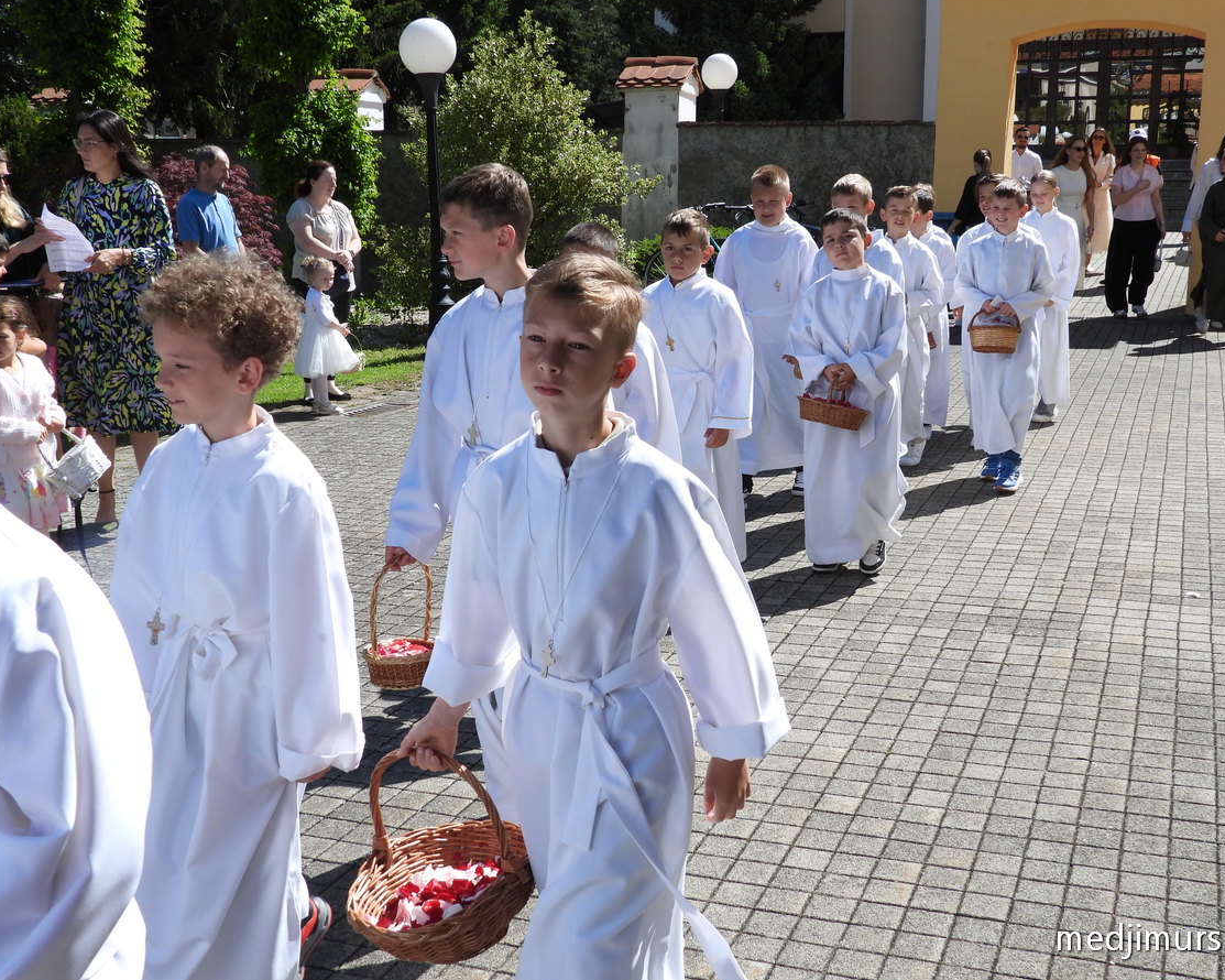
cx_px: 638
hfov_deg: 45.8
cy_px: 488
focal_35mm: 40
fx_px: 1450
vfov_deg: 37.3
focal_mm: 6.8
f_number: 3.2
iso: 100
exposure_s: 1/1000
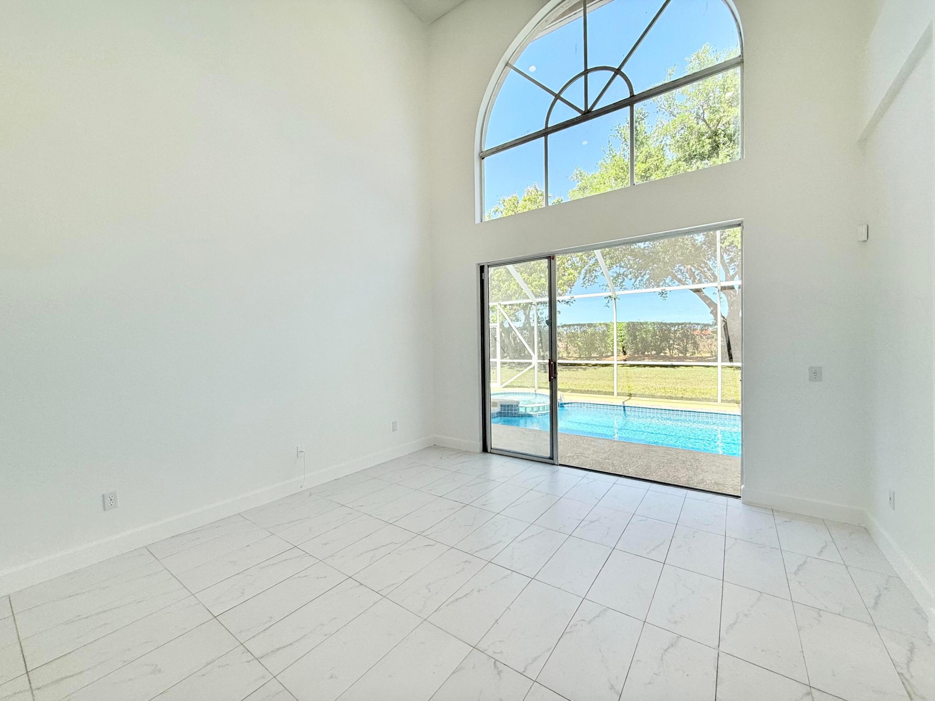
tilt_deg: +0.2
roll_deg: +0.8
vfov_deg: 85.7
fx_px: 378
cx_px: 468
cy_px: 350
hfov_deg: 102.1
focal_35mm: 14
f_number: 2.2
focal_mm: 2.22
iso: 50
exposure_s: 1/490
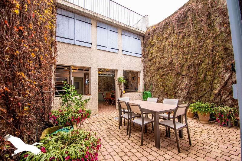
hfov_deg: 100.4
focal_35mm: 15
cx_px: 121
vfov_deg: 77.3
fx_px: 101
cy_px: 80
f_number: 5
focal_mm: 10
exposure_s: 1/100
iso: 160
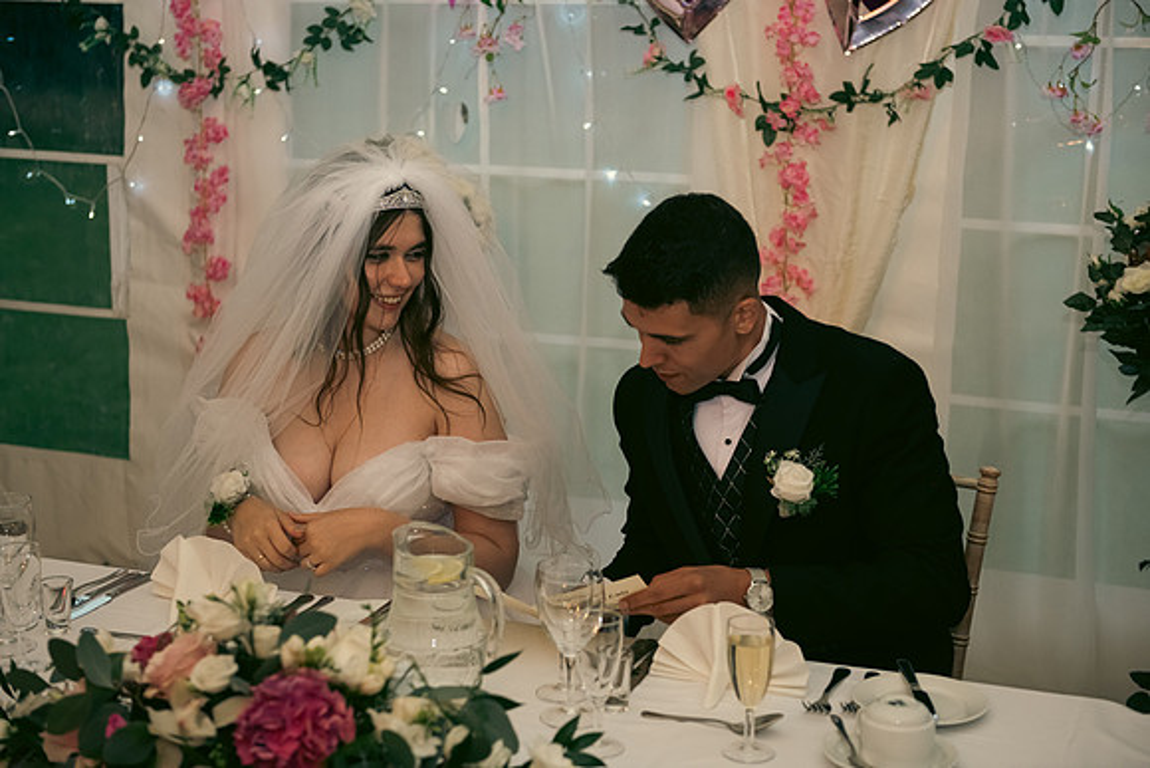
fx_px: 1853
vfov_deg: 23.4
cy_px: 384
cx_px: 575
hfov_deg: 34.5
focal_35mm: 58
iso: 800
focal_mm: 58
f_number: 3.5
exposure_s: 1/160
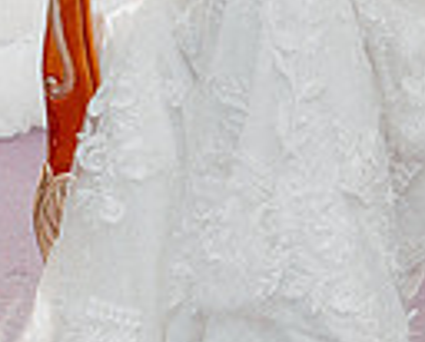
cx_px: 17
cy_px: -237
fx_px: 3530
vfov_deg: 5.5
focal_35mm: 280
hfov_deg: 6.9
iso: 125
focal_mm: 44
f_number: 3.5
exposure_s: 1/200
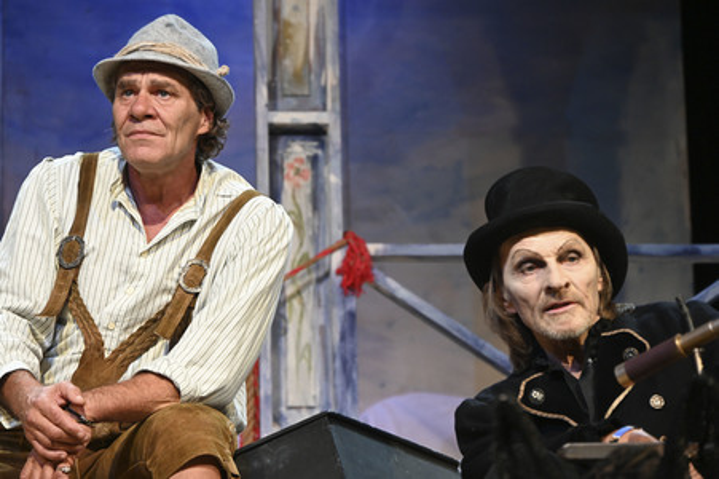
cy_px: 240
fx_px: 3592
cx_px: 360
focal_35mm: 180
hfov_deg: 11.4
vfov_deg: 7.6
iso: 3200
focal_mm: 180
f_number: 6.3
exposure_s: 1/200
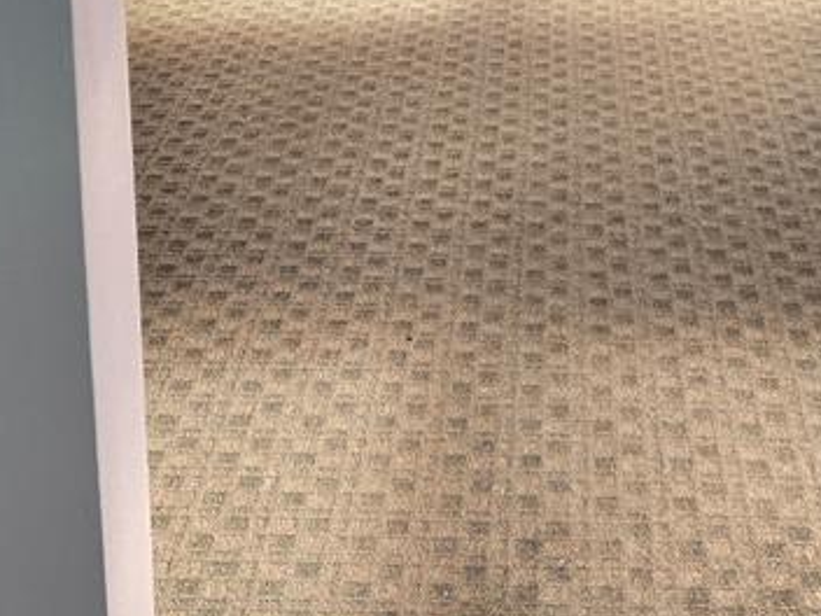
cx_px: 504
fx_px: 1589
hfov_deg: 28.9
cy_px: -182
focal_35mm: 67
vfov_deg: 20.1
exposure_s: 1/120
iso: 160
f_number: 1.8
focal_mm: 5.4
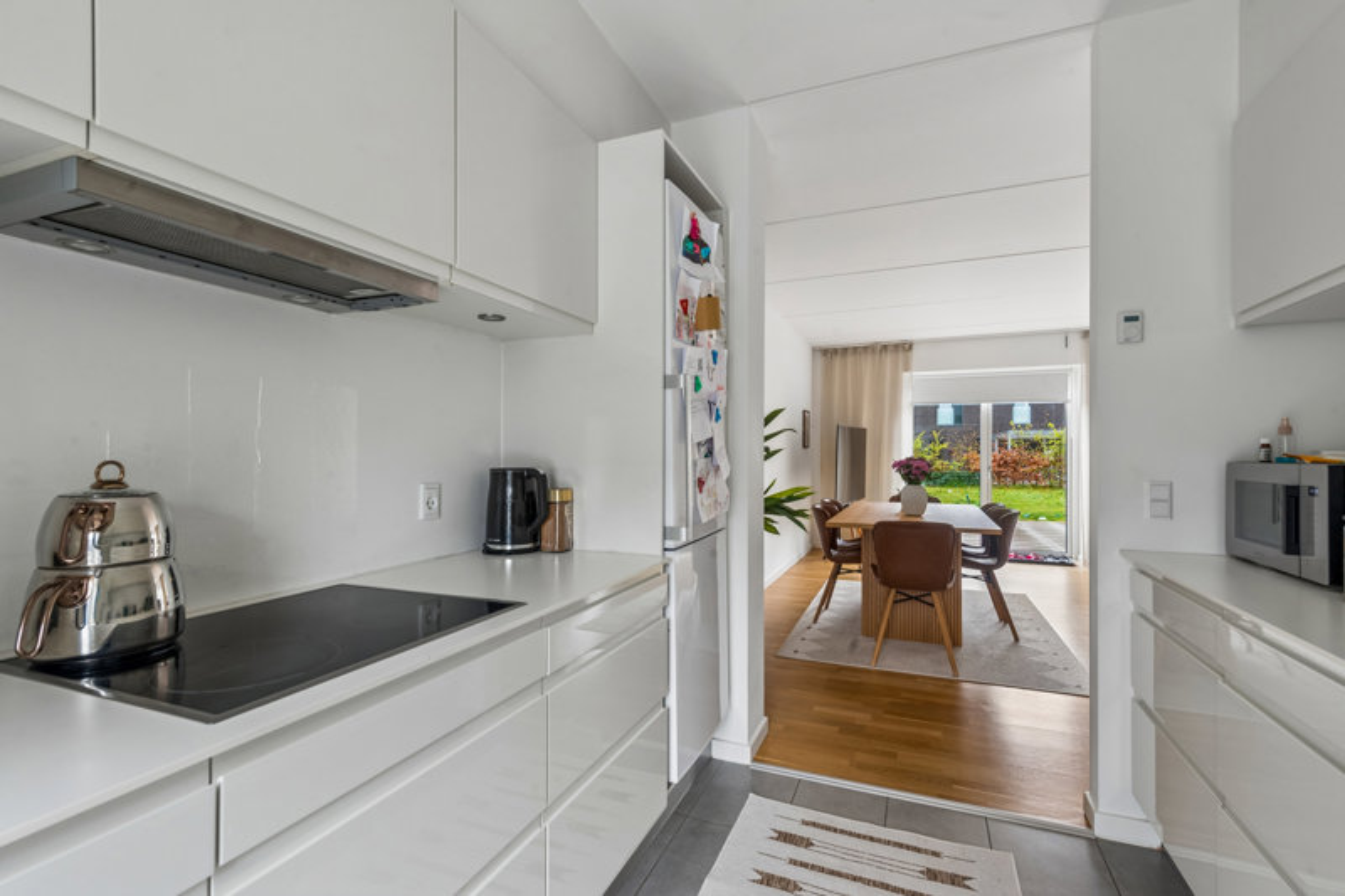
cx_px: 672
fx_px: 598
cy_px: 448
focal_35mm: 16
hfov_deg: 96.7
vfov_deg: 73.7
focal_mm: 16
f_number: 10
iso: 320
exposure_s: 1/10
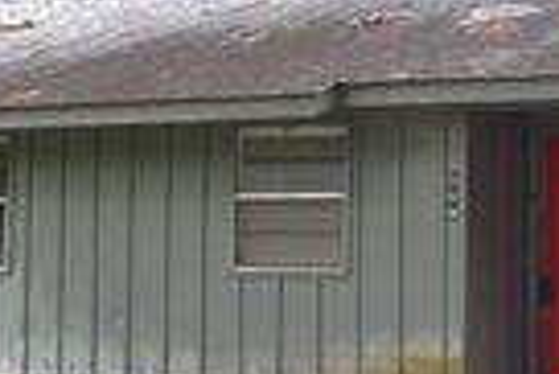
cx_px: 723
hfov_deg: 12.9
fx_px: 2394
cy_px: 88
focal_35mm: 154
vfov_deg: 8.9
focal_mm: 28
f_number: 5.6
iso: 200
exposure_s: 1/125
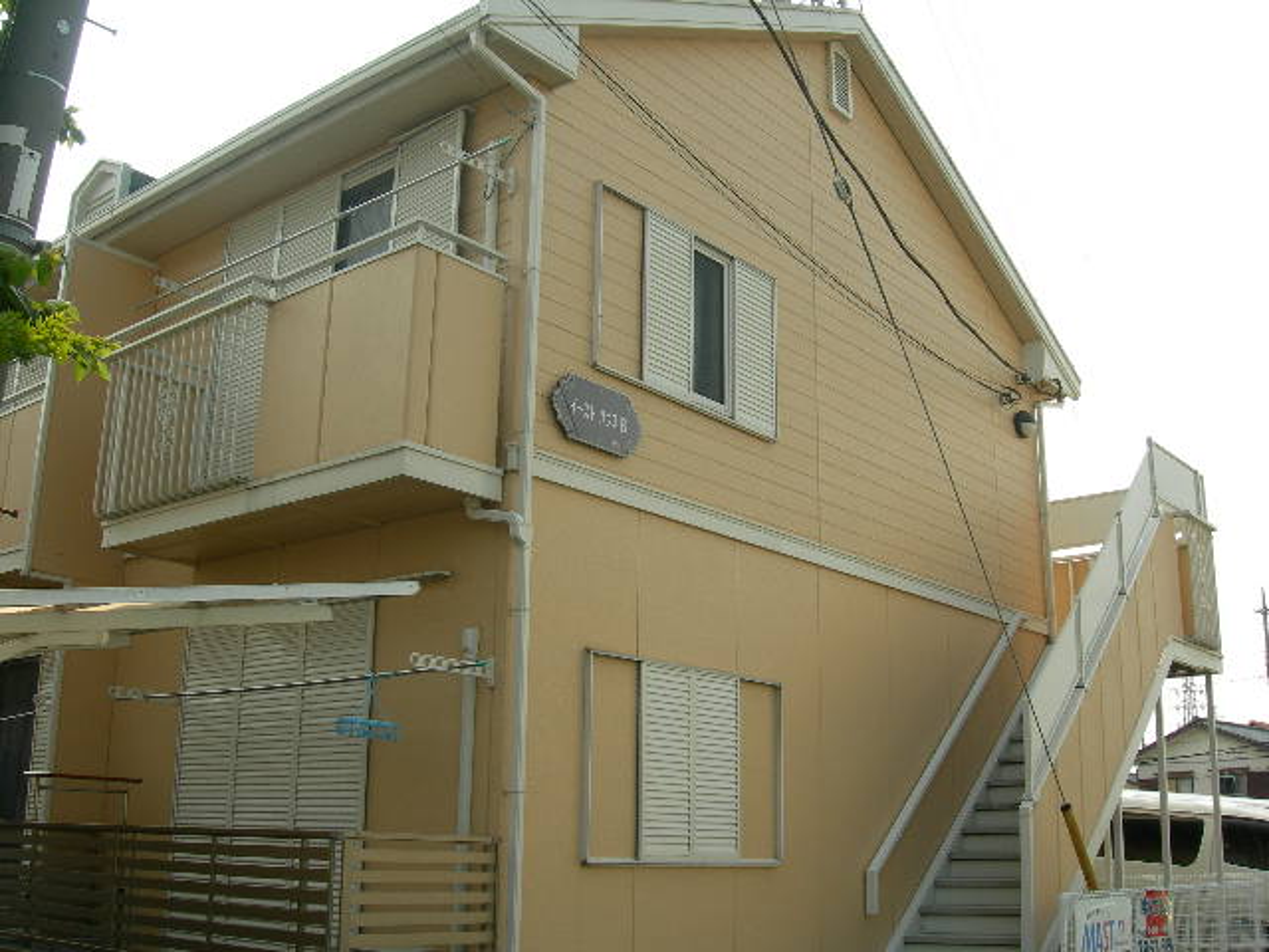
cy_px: 476
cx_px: 634
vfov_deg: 37.7
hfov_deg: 49.0
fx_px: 1393
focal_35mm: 38
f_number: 4.8
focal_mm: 7.8
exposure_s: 1/267
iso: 50
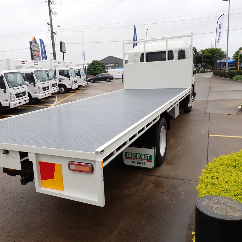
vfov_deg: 54.0
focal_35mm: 30
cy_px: 123
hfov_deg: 53.2
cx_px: 86
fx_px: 237
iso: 100
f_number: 2.8
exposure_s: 1/250
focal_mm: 4.5
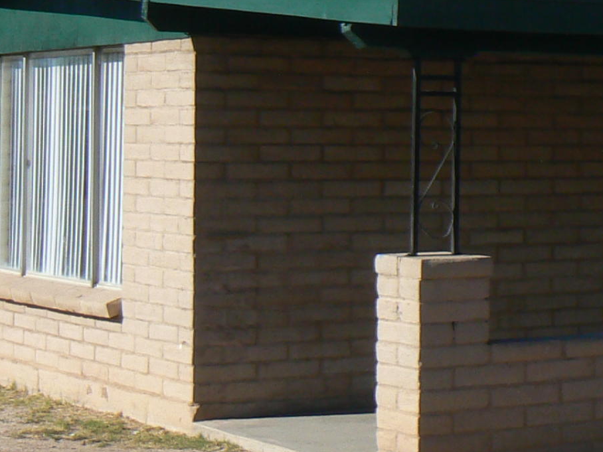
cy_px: 37
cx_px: 769
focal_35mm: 119
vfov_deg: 12.4
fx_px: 2073
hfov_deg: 15.8
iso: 80
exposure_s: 1/500
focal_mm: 6
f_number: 7.1
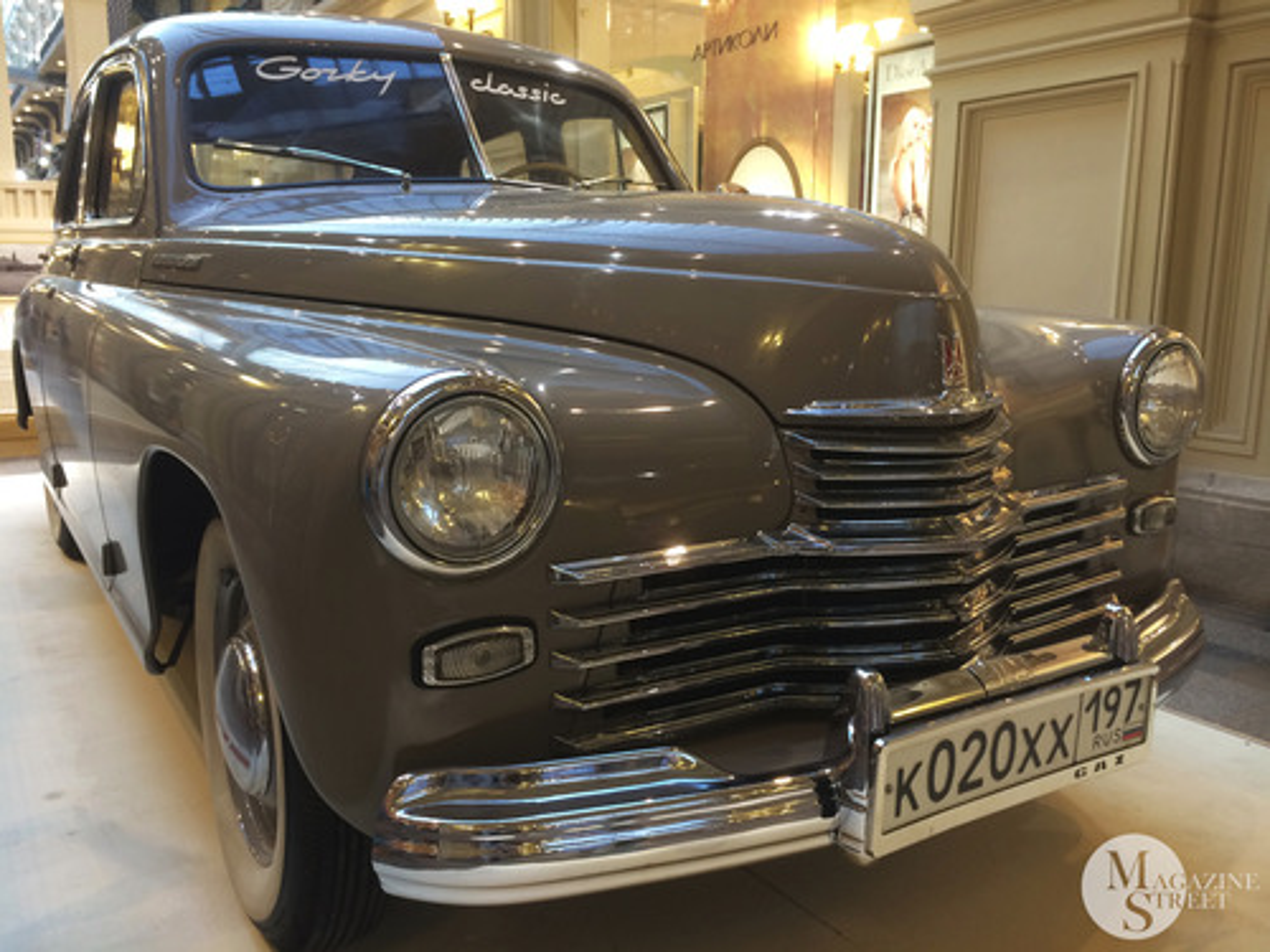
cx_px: 635
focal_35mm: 30
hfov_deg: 60.0
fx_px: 1101
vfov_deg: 46.8
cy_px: 476
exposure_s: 1/33
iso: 100
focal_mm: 4.12
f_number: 2.2
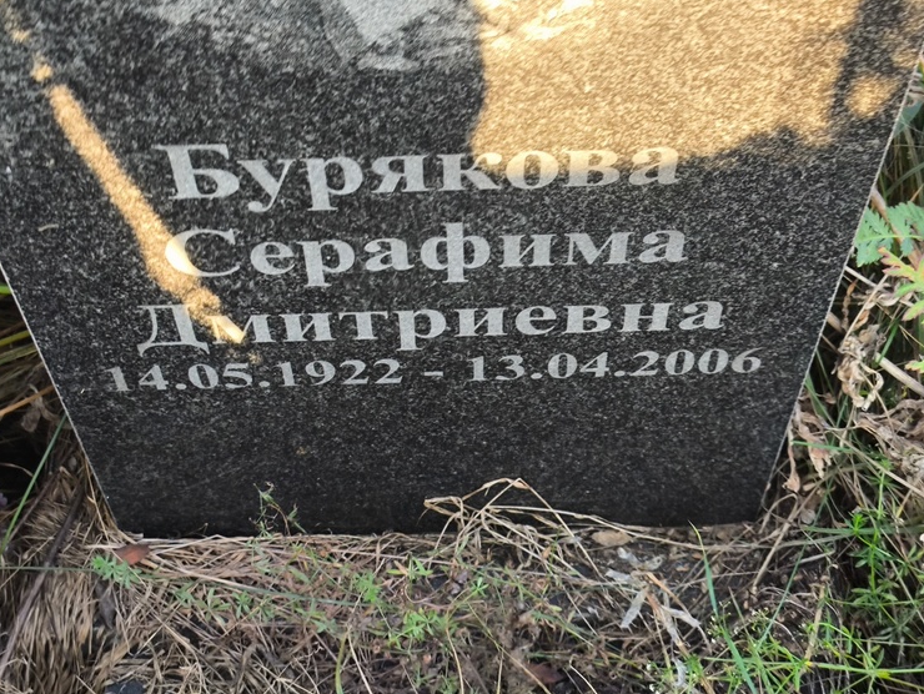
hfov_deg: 35.5
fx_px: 1442
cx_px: 464
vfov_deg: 27.1
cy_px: 333
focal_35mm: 54
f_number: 1.7
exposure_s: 1/50
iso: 50
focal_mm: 4.71
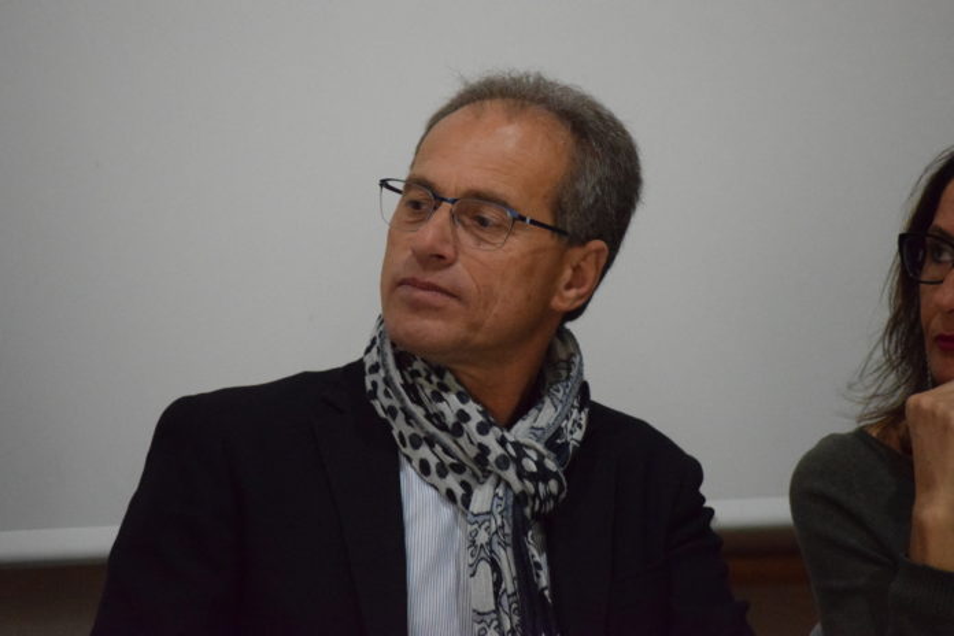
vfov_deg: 5.9
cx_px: 477
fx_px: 6161
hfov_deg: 8.9
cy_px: 318
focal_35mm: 232
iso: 10000
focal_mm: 155
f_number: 5
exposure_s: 1/250
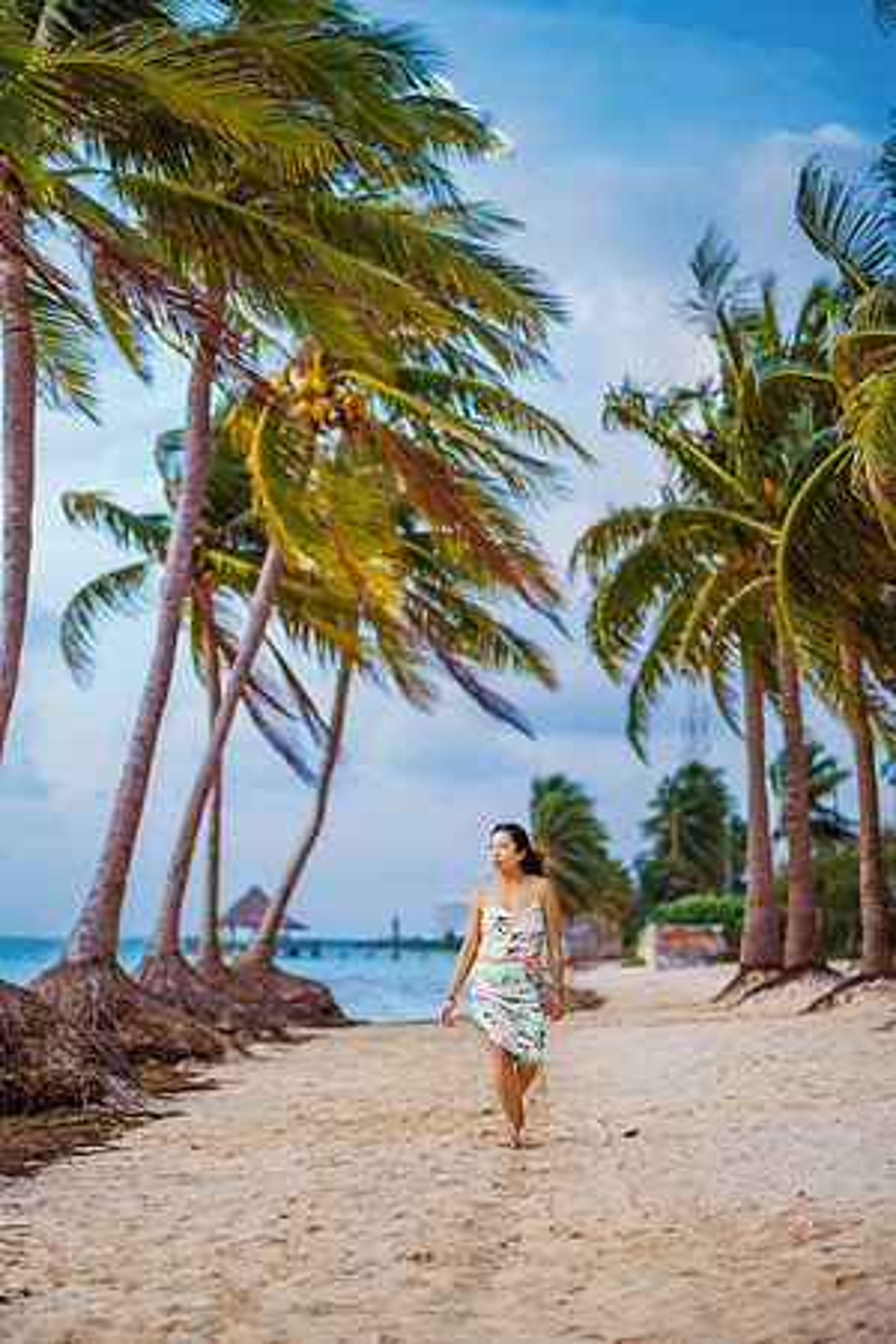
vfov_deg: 34.5
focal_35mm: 58
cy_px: 672
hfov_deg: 23.4
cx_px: 448
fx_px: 2165
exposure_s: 1/5000
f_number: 1.8
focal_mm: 58
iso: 640
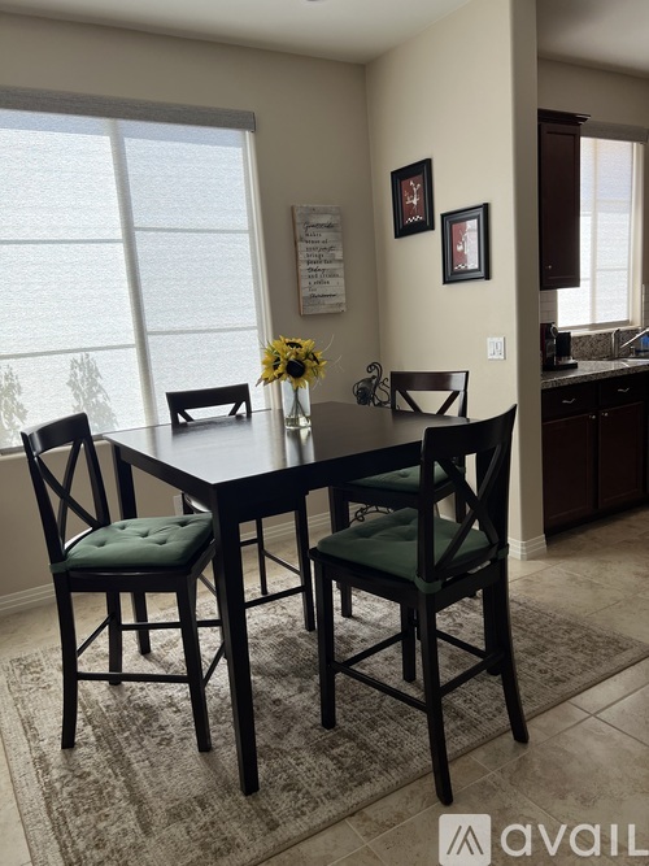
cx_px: 324
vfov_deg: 67.3
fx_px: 650
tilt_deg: -9.6
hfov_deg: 53.0
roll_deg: +4.8
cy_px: 433
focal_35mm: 26
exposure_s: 1/155
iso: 64
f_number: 1.5
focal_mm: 5.7
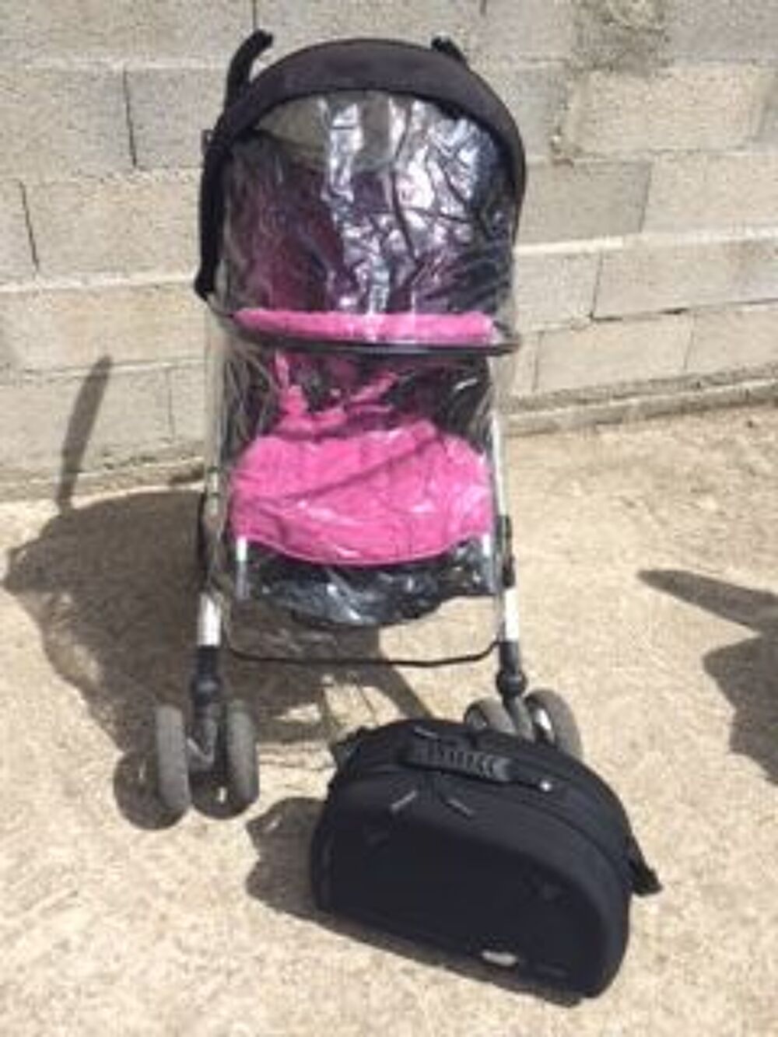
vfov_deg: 61.7
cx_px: 389
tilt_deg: -31.2
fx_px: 869
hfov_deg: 48.2
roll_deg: -1.4
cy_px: 518
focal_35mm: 29
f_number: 2.2
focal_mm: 4.15
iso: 32
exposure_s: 1/2283
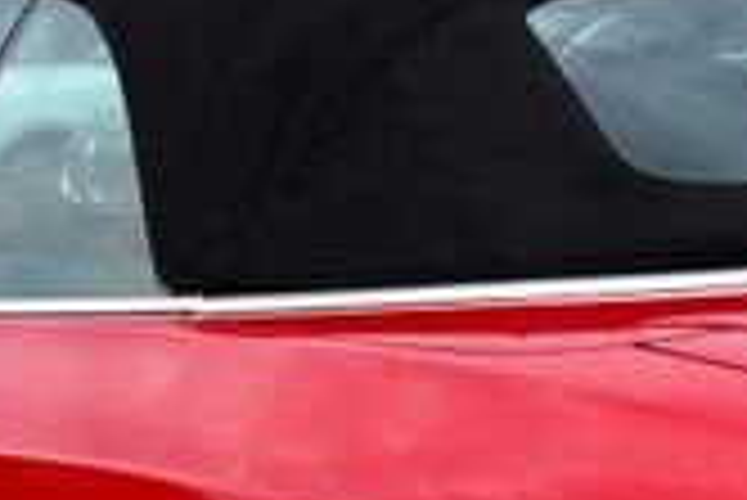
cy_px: 480
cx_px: 886
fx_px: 3323
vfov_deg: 8.6
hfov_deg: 12.5
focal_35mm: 160
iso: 100
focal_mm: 26
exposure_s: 1/320
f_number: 8
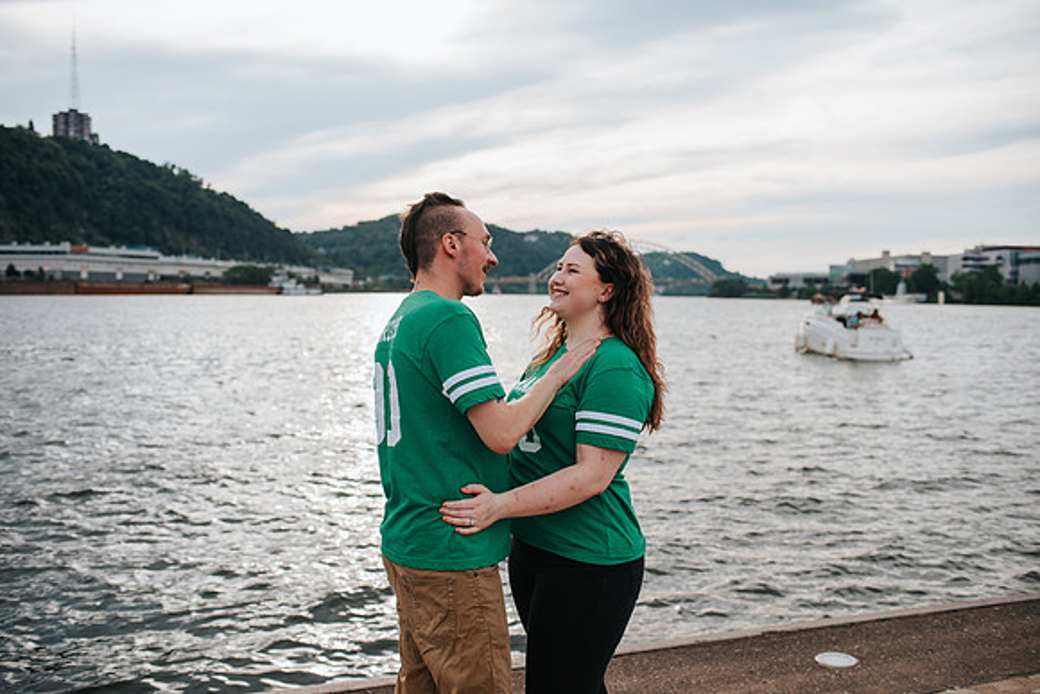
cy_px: 347
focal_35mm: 35
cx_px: 520
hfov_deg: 54.4
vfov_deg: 37.9
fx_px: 1011
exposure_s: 1/1000
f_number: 3.2
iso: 100
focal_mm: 35
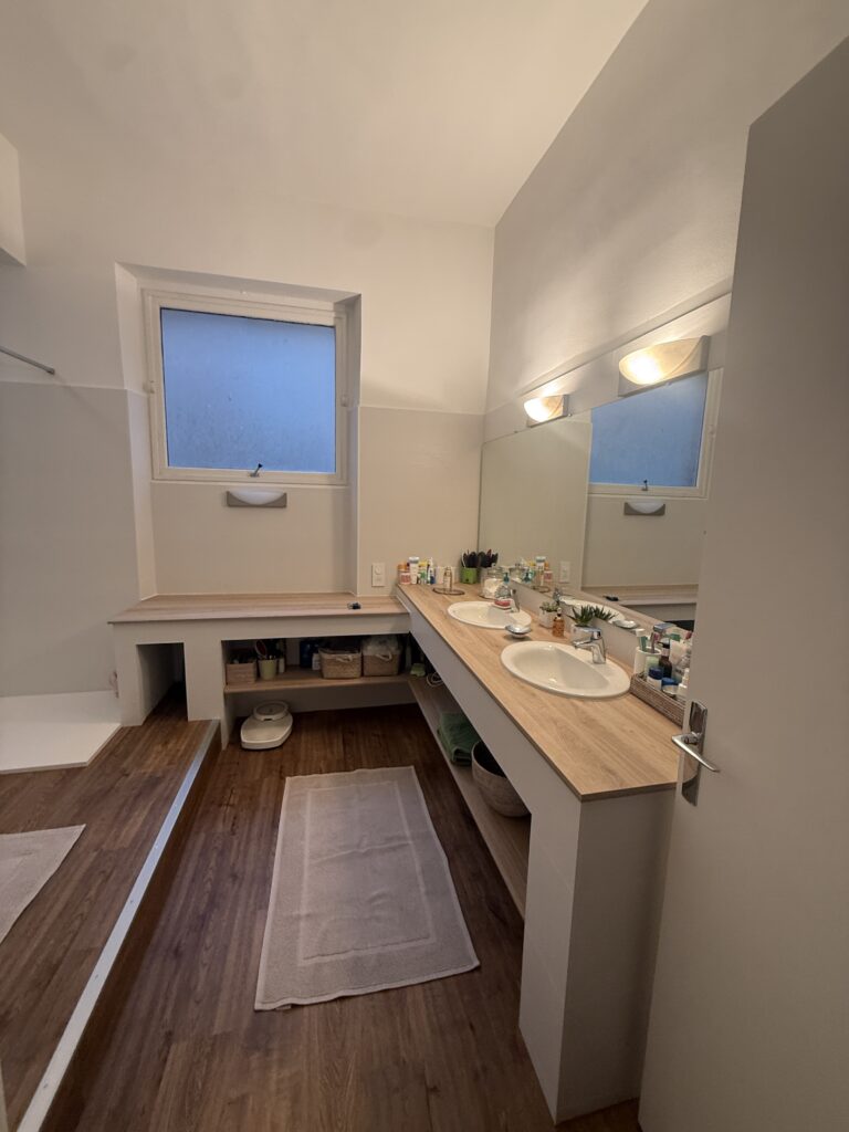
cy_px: 566
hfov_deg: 85.7
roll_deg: -1.5
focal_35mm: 14
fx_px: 458
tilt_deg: -5.8
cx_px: 424
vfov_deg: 102.1
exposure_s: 1/100
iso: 160
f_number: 2.2
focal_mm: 2.22
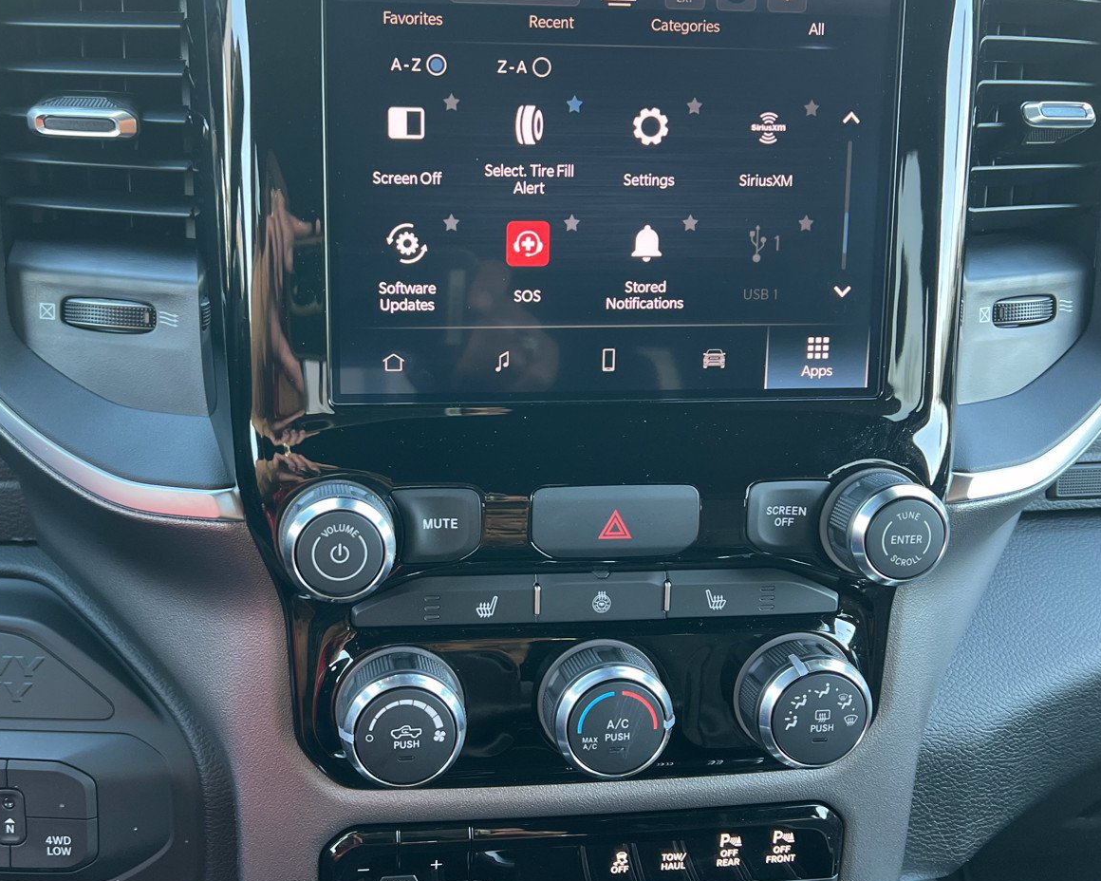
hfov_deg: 51.1
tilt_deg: -24.8
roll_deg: -1.0
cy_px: 446
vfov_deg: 42.2
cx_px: 426
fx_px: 1140
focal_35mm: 35
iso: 125
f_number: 1.5
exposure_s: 1/101
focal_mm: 5.7
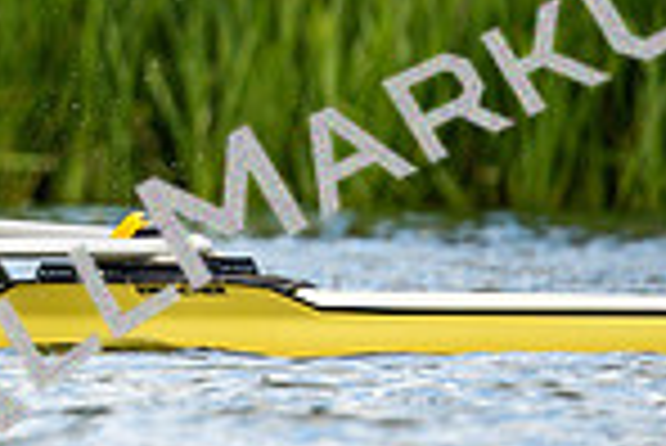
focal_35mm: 2351
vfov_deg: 0.6
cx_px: -536
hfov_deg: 0.9
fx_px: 43535
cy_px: 92
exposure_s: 1/2000
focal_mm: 600
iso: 640
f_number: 6.3
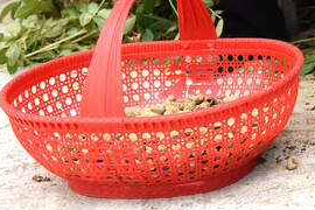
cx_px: 481
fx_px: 962
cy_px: -180
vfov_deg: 11.5
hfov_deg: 16.8
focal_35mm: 110
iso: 1250
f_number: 3.5
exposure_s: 1/5000
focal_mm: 29
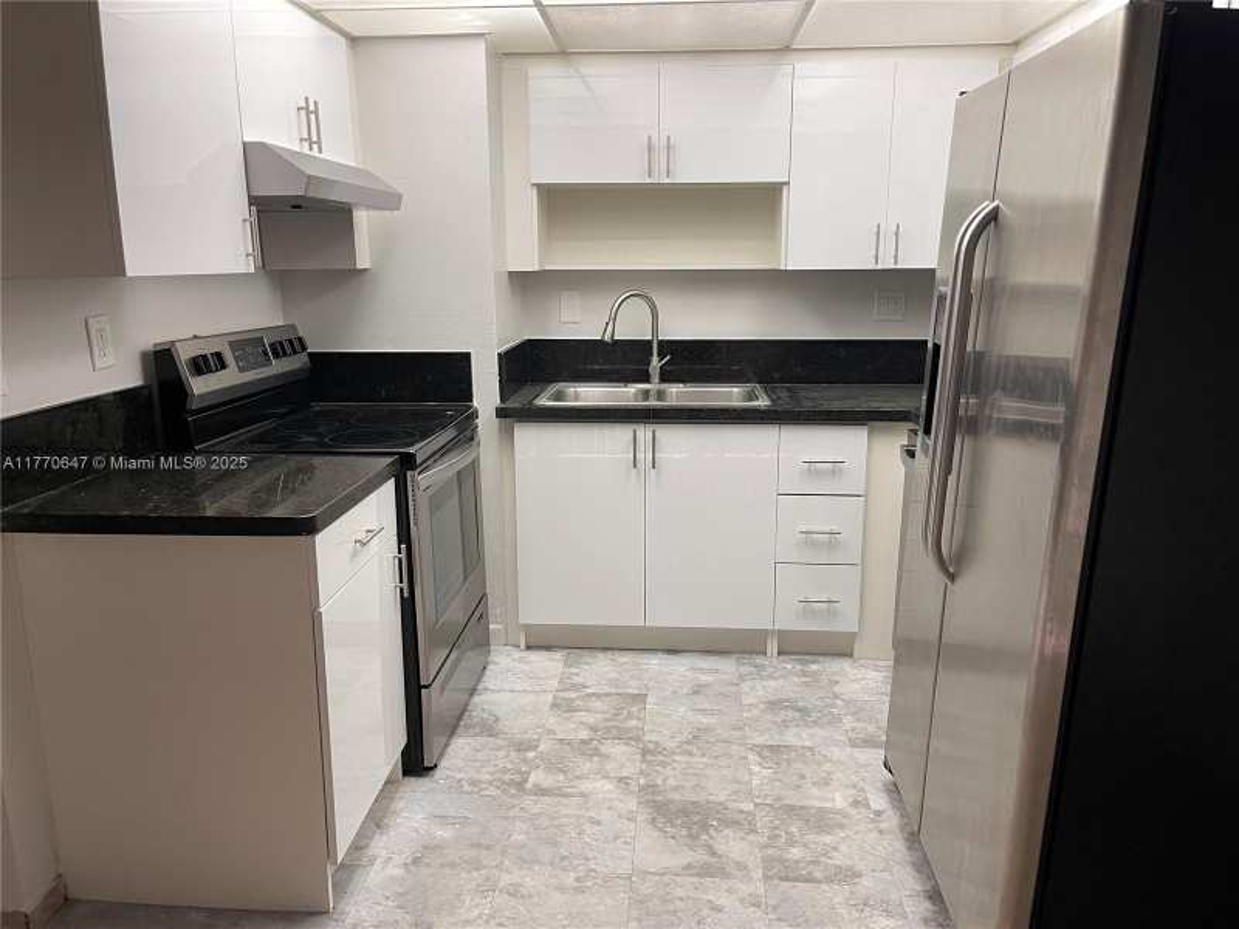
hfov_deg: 69.4
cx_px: 620
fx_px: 895
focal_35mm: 25
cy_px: 464
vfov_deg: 54.9
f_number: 1.6
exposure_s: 1/60
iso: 100
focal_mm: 5.1
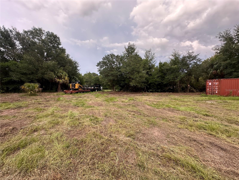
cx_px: 120
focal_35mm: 14
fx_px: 97
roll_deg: +0.6
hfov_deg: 102.1
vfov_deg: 85.7
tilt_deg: +1.4
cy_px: 90
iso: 80
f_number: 2.2
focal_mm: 2.22
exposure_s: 1/99
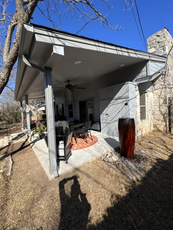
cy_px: 113
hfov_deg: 85.6
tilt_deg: -1.5
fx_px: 93
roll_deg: +2.9
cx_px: 84
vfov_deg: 102.1
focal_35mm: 14
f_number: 1.8
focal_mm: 1.57
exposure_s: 1/1292
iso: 32
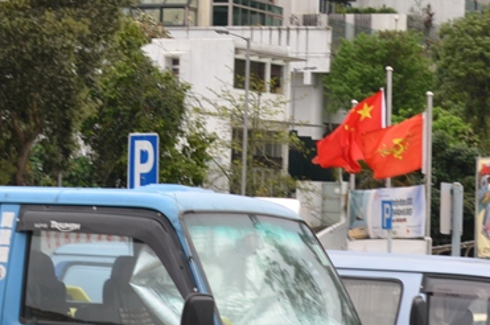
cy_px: 66
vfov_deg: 6.6
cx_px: 276
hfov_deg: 10.0
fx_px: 2813
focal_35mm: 207
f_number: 5.6
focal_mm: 50
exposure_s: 1/250
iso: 100
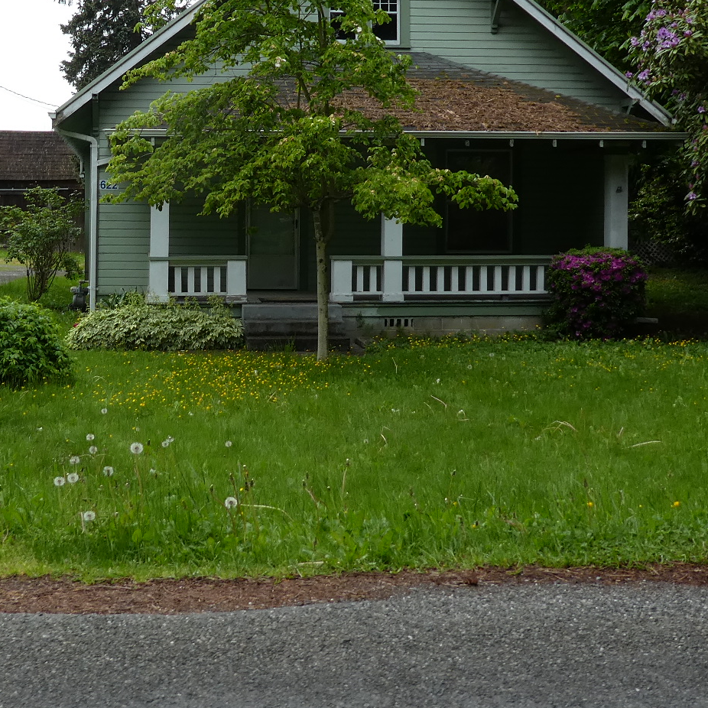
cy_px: 202
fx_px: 1273
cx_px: 236
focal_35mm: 55
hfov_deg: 30.9
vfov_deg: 30.7
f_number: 3.3
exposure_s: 1/200
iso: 80
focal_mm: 4.3
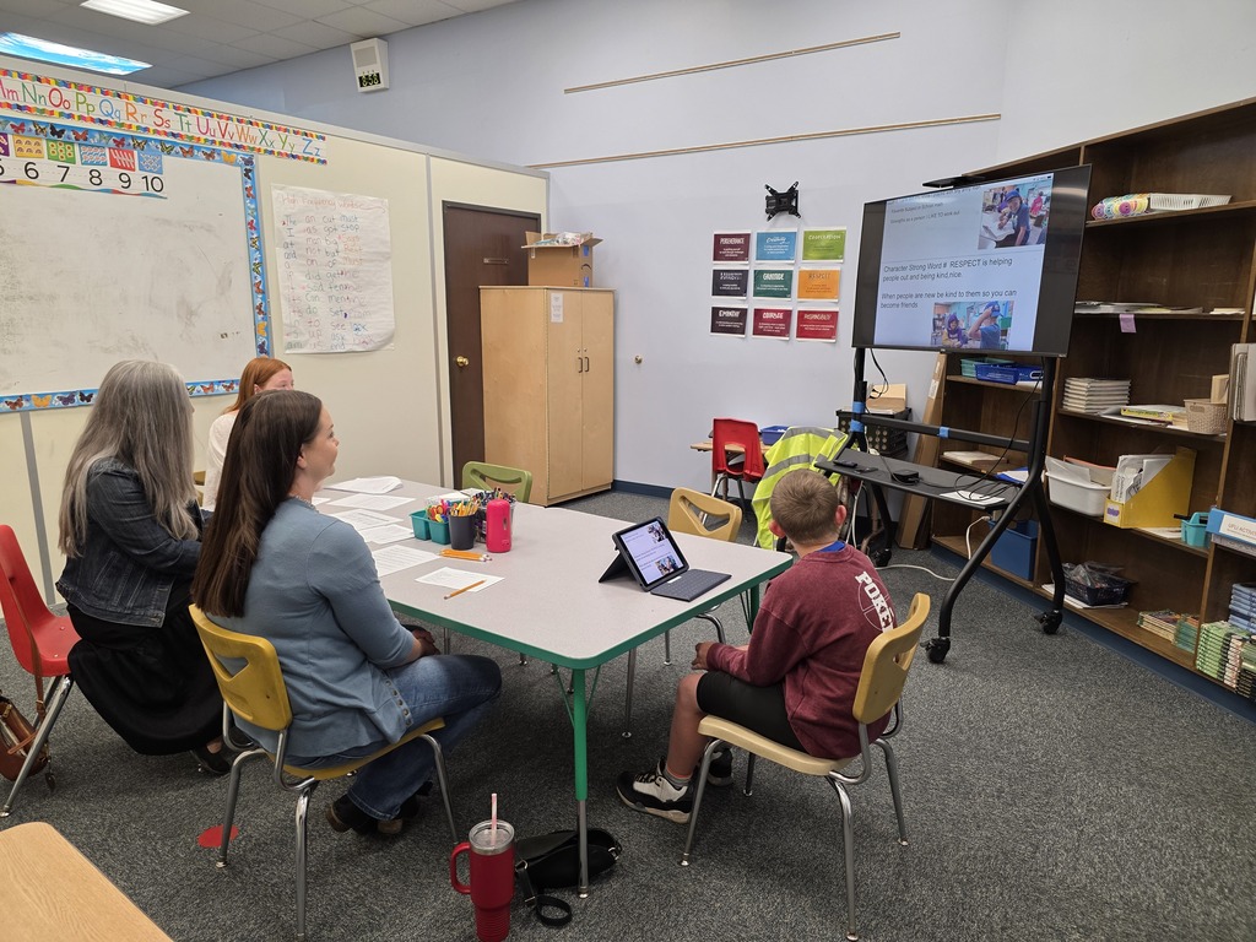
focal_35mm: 23
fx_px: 835
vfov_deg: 58.9
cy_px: 471
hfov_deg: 73.9
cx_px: 628
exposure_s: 1/120
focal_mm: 6.3
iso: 160
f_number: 1.7
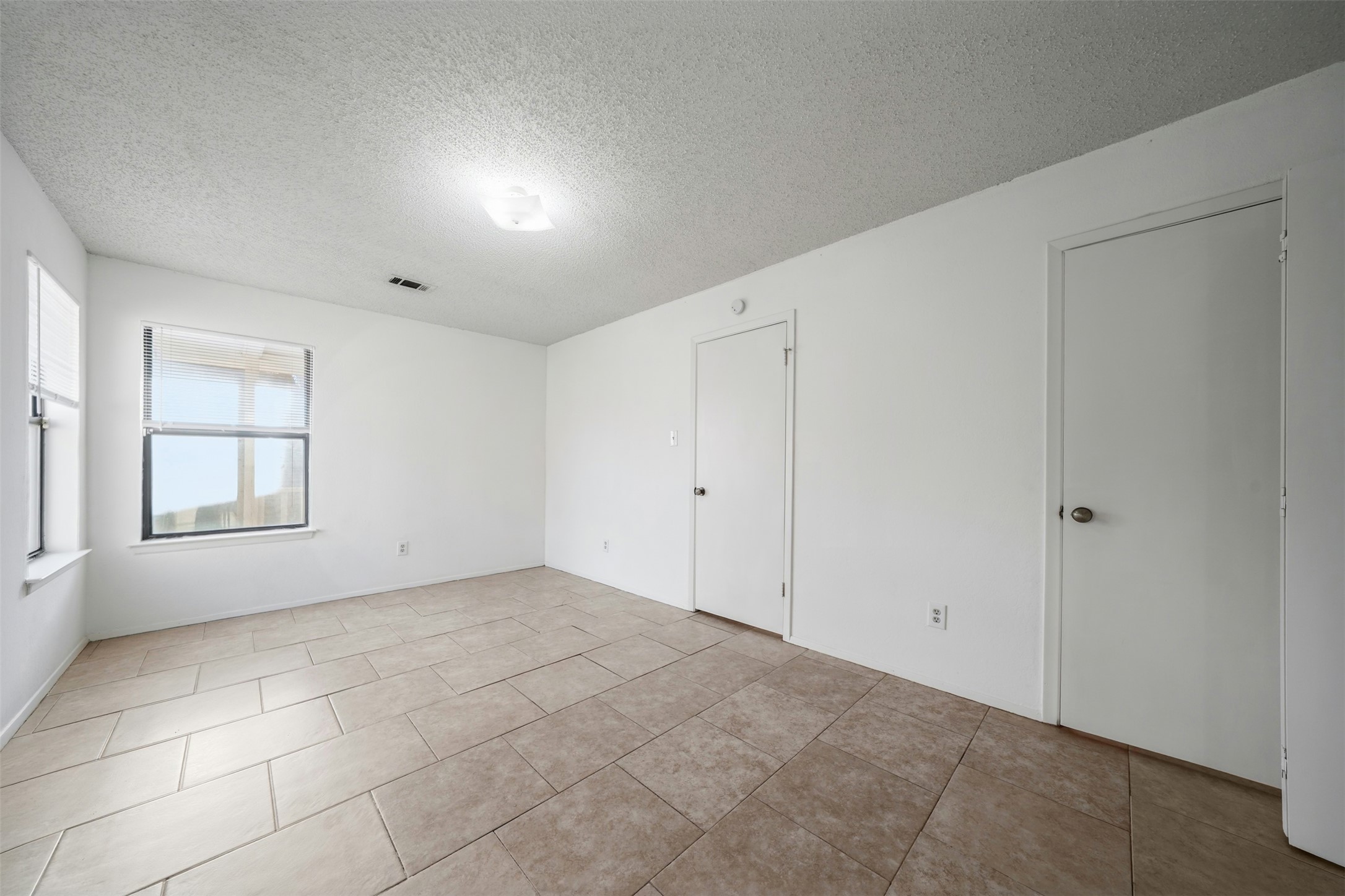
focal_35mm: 12
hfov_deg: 112.6
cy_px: 448
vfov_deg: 90.0
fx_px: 448
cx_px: 672
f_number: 8
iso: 200
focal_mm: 12
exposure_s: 1/5
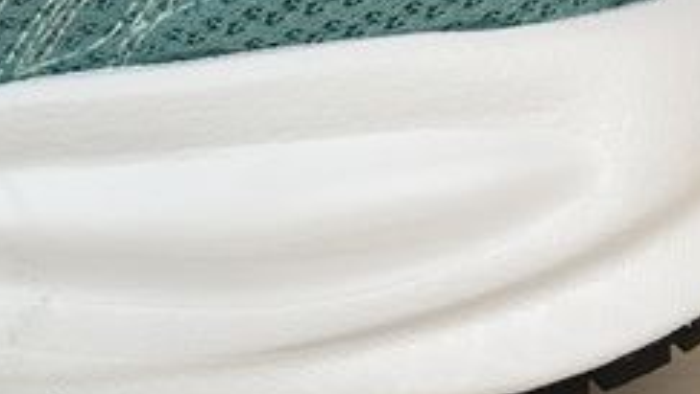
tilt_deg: -10.9
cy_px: -52
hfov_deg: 18.7
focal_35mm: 104
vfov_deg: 11.5
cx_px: -277
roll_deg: +1.1
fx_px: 1931
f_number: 2.2
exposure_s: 1/128
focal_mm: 4.15
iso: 25
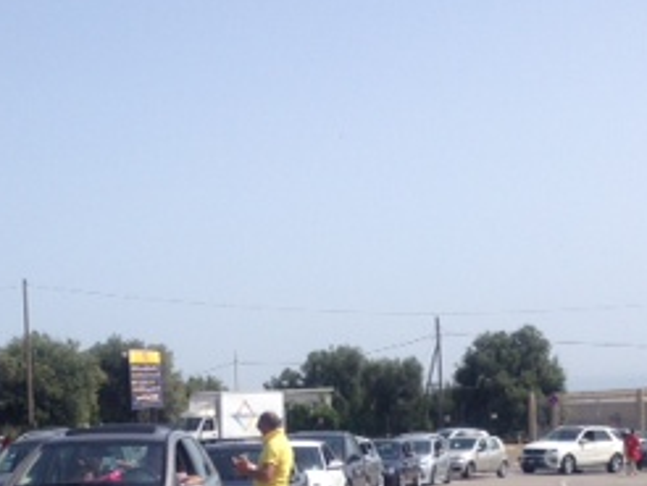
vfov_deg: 16.0
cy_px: 454
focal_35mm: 91
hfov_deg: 21.5
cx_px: 226
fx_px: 1703
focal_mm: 4.28
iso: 50
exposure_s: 1/2045
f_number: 2.4
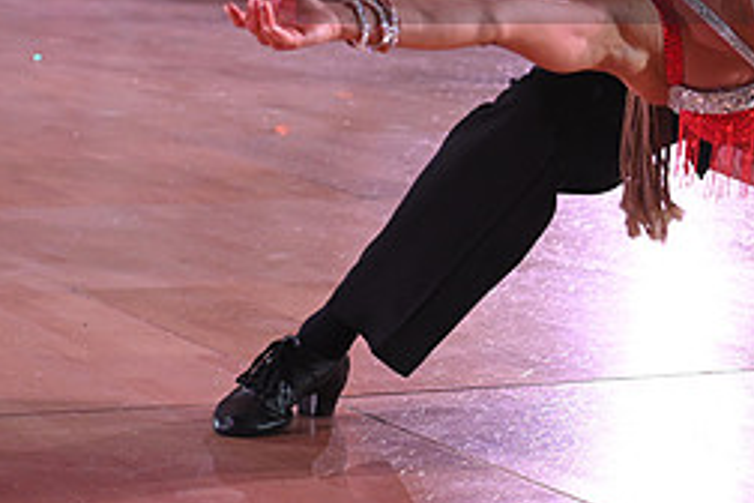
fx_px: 3372
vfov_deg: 8.5
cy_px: -55
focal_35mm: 161
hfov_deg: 12.7
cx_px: 622
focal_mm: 70
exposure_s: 1/250
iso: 1600
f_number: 5
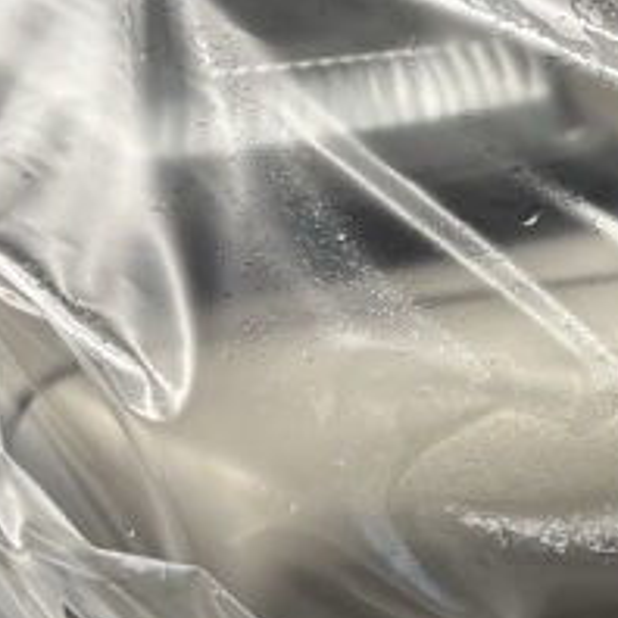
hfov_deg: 9.0
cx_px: 1114
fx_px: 3757
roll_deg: -0.2
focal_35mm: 186
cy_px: 440
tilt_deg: -20.1
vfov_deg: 9.4
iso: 100
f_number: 1.6
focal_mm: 5.96
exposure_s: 1/60
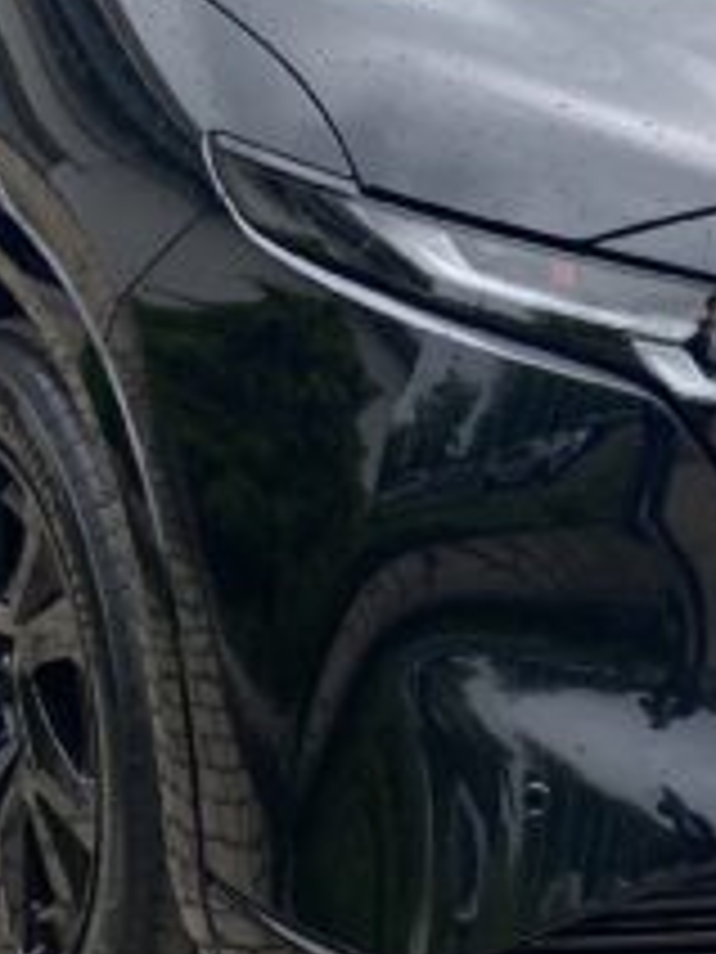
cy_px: 302
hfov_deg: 15.3
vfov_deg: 20.8
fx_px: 2592
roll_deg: -0.5
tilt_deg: -8.4
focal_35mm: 94
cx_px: 802
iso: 32
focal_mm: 4.25
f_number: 1.8
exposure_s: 1/489
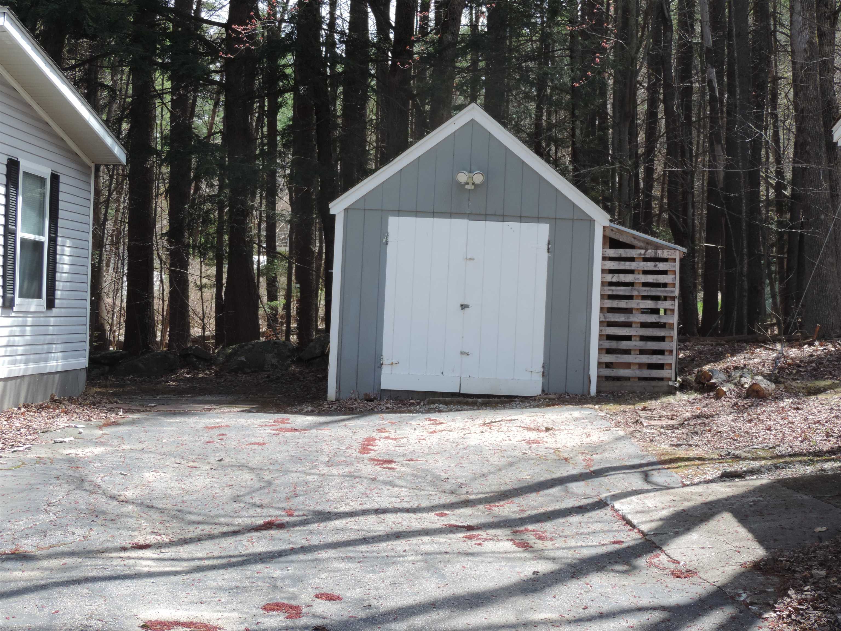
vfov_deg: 26.6
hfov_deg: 34.9
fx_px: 1336
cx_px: 420
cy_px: 316
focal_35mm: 55
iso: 80
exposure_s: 1/250
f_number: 3.7
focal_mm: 9.8
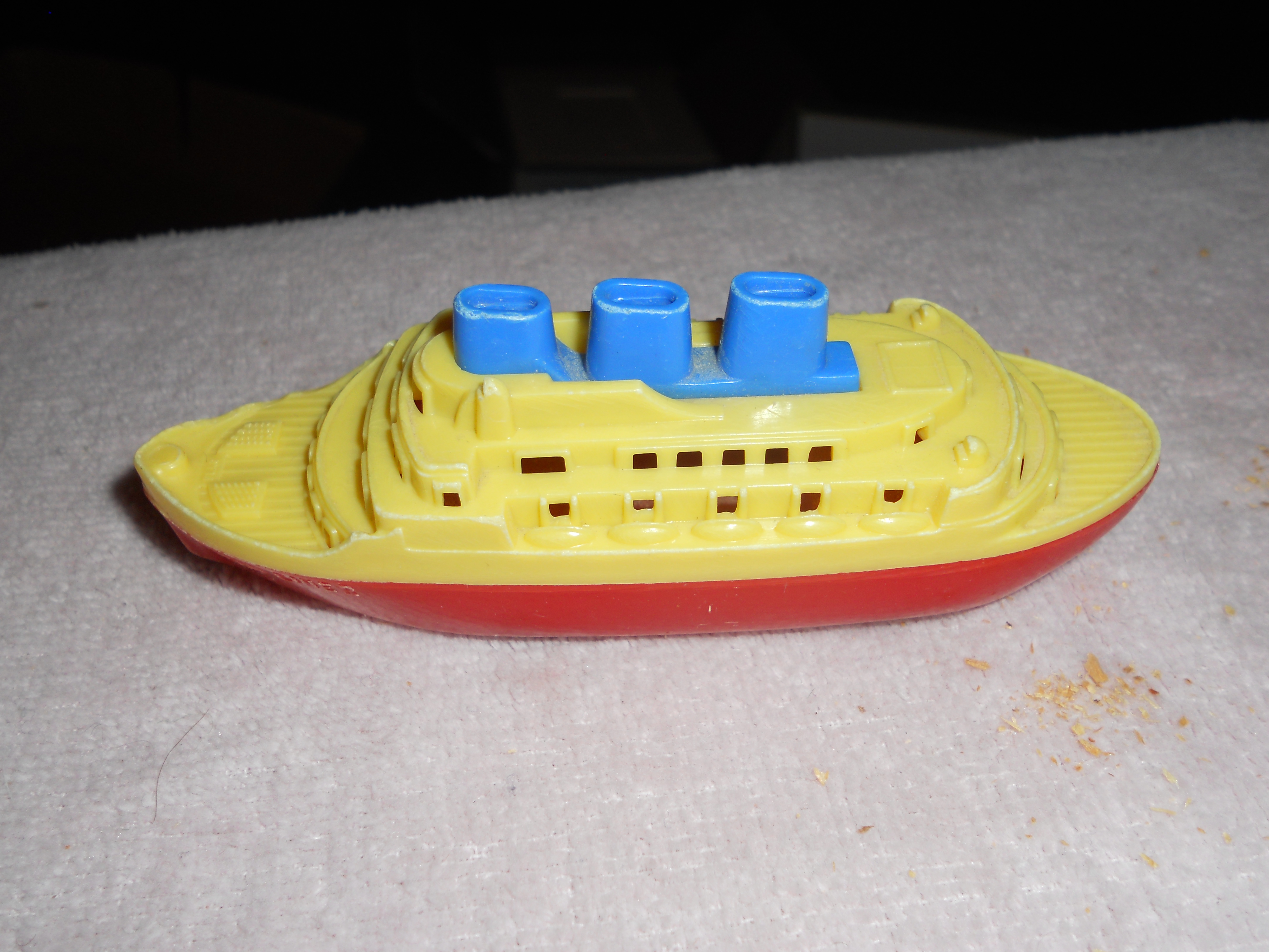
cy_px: 476
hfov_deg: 56.8
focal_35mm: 32
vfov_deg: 44.2
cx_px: 634
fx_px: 1173
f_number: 8.8
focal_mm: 5.8
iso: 80
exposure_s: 1/25
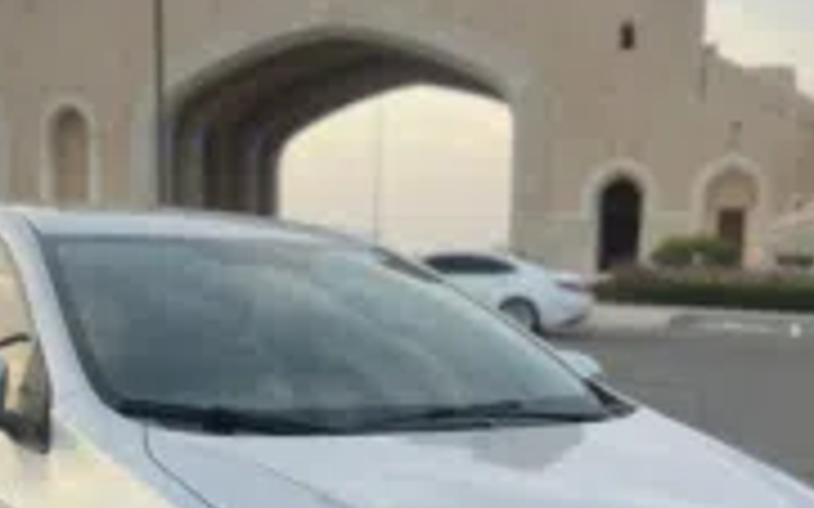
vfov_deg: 20.7
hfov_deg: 33.2
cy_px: 481
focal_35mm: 61
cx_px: 283
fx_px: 1353
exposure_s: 1/192
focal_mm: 5.7
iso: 40
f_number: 1.5
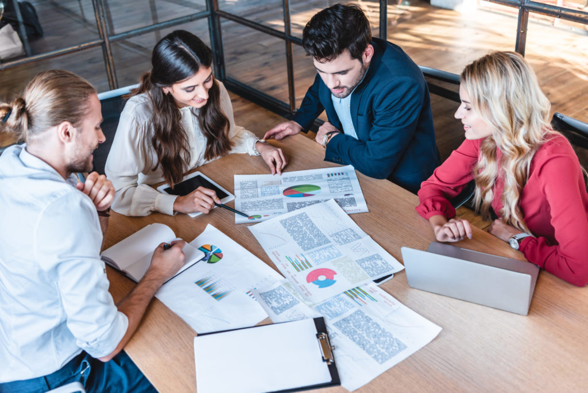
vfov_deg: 31.9
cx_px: 294
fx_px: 686
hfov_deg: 46.4
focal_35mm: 42
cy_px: 196
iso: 320
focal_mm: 42
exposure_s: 1/200
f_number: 3.5
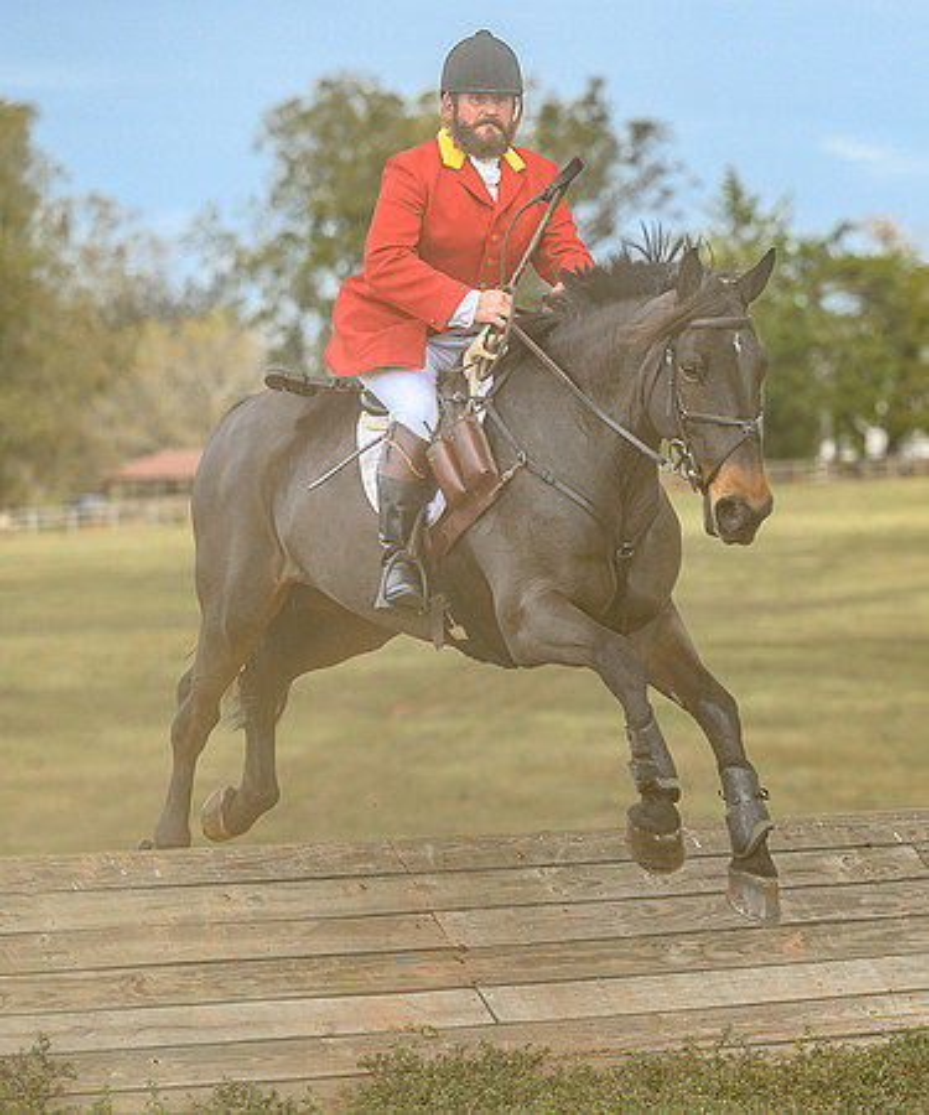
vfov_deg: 8.8
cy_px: 634
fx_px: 7204
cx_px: 679
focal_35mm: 215
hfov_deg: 7.4
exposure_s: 1/1000
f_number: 3.5
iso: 400
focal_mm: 135
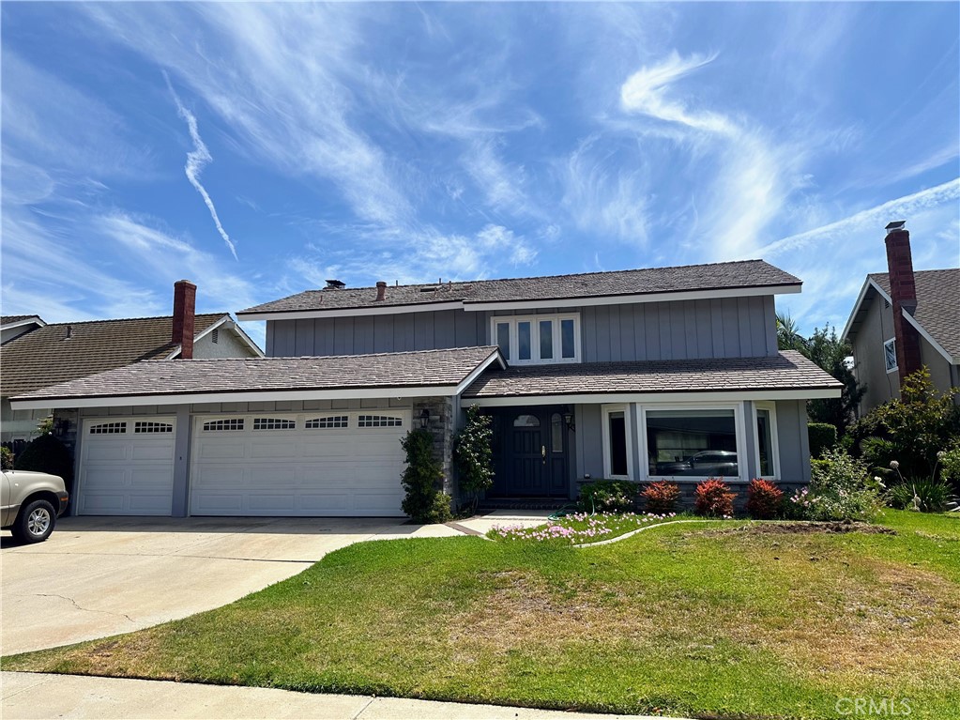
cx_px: 480
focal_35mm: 24
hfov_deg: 71.6
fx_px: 666
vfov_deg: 56.8
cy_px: 360
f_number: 1.78
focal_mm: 6.86
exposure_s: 1/5525
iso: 80
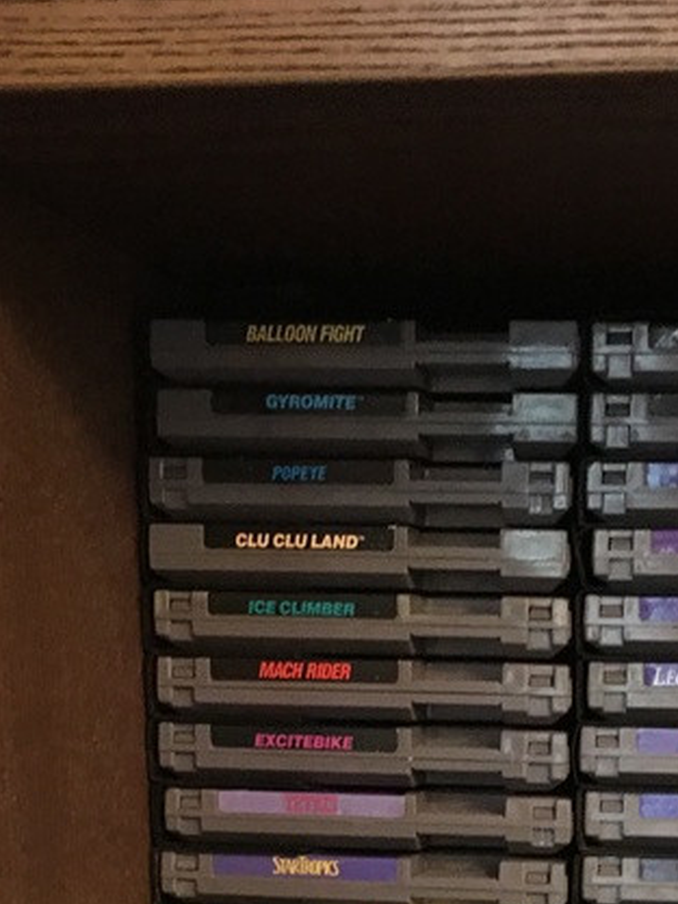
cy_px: 956
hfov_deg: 22.4
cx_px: 607
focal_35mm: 64
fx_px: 1671
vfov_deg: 28.0
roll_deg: -0.3
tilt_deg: -8.6
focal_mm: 4.15
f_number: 2.2
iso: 80
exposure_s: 1/4
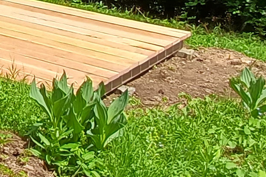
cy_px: -51
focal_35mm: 88
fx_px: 650
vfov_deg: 14.9
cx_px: -174
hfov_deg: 19.1
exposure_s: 1/1056
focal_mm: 1.64
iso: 40
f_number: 2.2
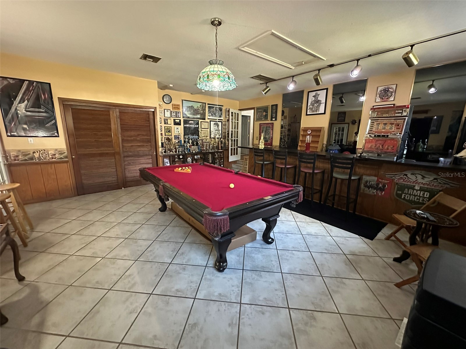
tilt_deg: -11.9
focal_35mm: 14
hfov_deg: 102.1
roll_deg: -1.3
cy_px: 174
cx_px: 233
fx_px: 188
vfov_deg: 85.7
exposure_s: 1/40
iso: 1250
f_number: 2.2
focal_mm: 2.22
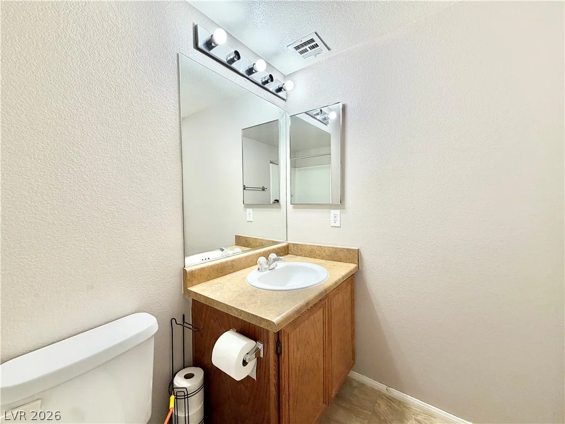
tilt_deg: -4.0
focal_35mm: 14
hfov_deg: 102.1
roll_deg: +0.6
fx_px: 229
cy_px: 212
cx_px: 282
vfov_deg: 85.7
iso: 100
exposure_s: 1/120
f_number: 2.2
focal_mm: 2.22
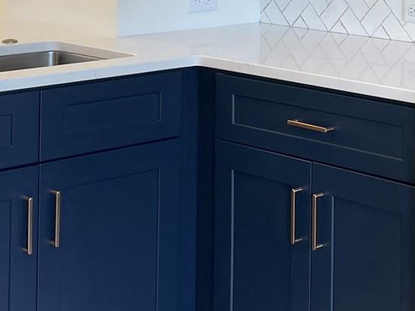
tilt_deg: -1.6
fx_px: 1211
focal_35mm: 101
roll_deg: -0.2
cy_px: -77
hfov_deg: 19.3
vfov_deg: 14.1
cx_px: 311
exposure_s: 1/120
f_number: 1.6
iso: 64
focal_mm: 4.2
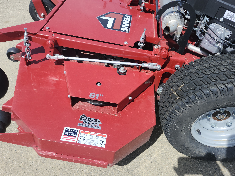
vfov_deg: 48.2
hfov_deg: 61.6
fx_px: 197
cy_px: 80
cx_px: 107
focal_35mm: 29
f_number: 1.8
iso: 25
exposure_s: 1/1593
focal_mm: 5.54
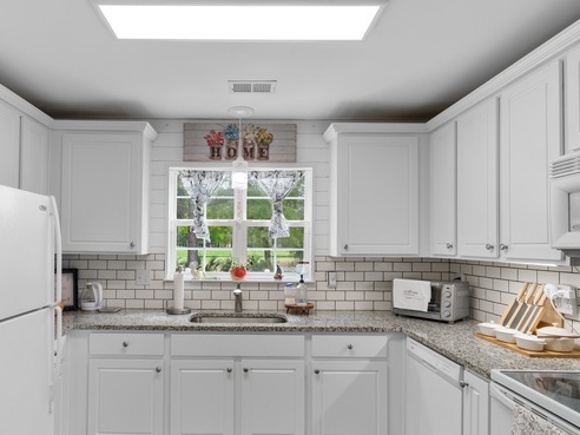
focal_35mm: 22
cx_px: 242
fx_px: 369
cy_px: 237
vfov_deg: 61.0
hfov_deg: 75.8
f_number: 5
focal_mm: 10
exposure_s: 1/100
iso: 100
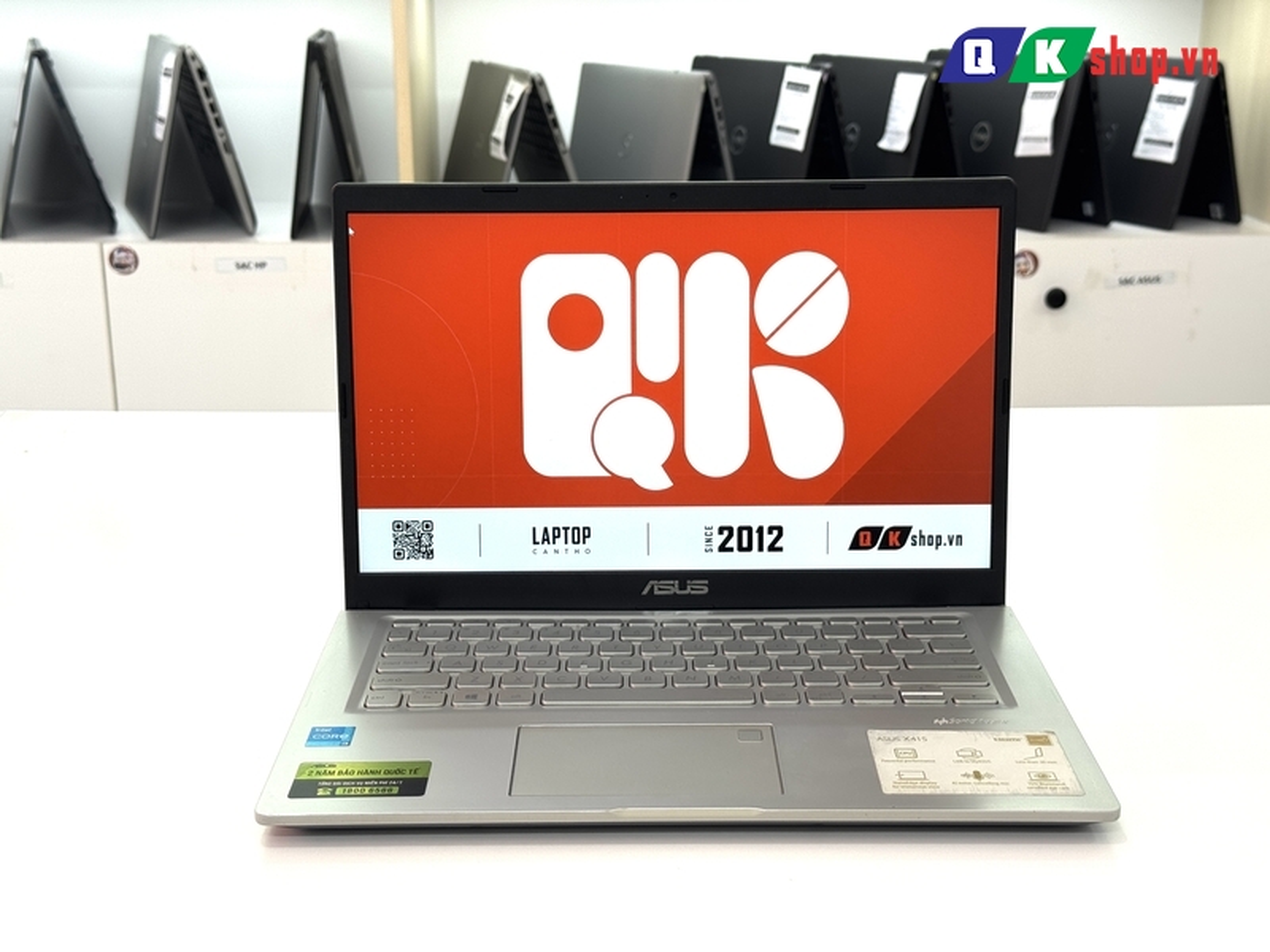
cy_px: 476
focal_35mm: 48
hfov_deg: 39.7
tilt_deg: -16.4
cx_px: 635
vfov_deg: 30.3
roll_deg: +1.2
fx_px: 1761
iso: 50
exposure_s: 1/121
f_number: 1.78
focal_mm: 6.76
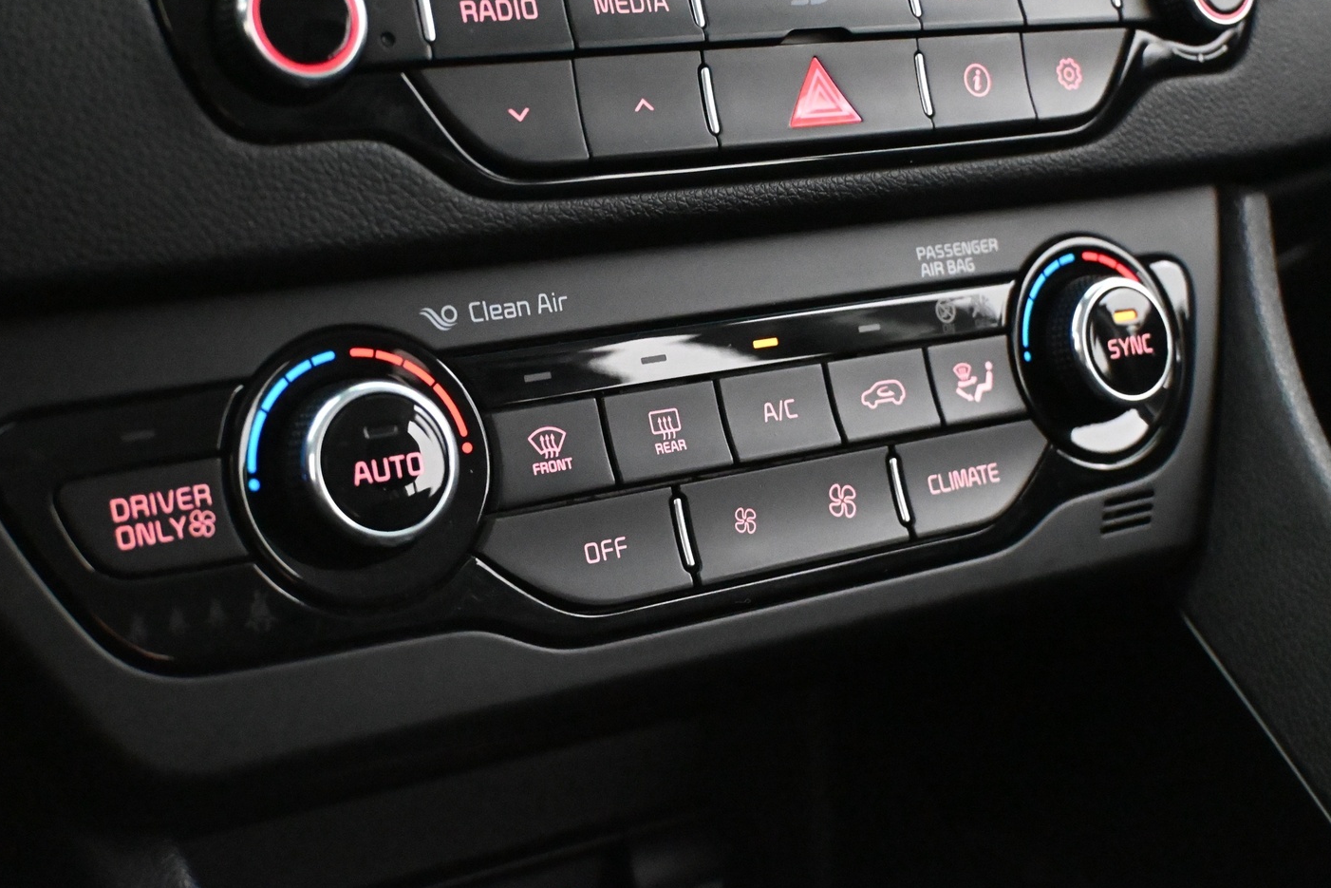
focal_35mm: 52
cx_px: 619
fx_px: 1923
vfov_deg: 26.0
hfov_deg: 38.2
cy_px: 424
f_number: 4.8
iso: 12800
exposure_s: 1/50
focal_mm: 30
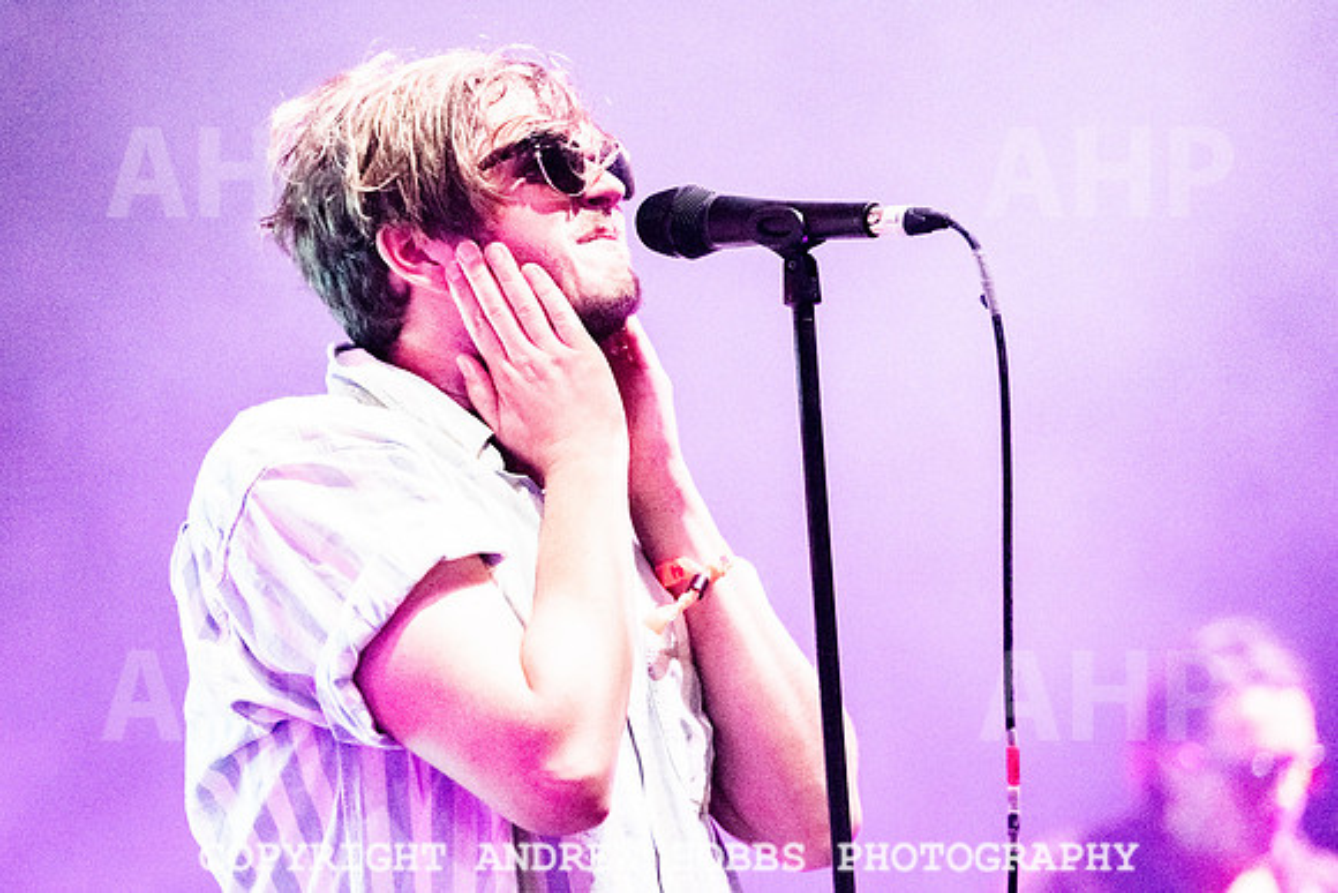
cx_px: 584
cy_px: 363
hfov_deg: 11.2
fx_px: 6827
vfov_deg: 7.5
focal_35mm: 184
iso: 5000
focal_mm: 150
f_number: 2.8
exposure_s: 1/640
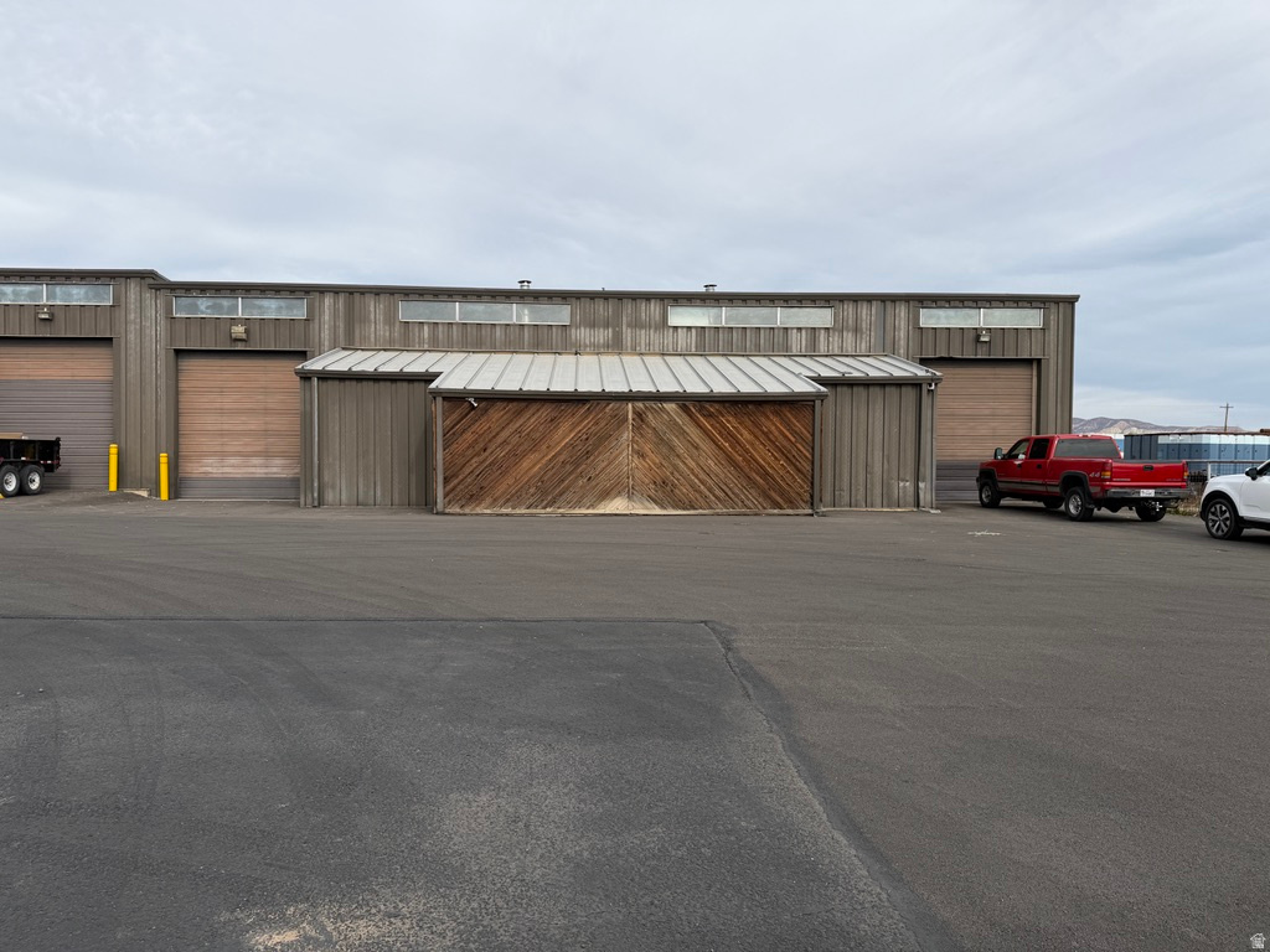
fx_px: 881
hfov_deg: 71.6
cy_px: 476
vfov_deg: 56.8
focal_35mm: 24
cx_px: 635
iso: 80
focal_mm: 6.76
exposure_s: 1/4673
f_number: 1.78
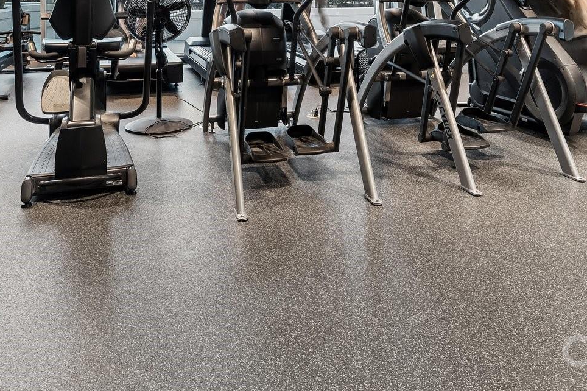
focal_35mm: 34
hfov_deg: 55.8
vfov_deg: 34.5
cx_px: 305
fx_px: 554
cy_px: -19
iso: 400
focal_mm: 16
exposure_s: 1/3.33
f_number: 8
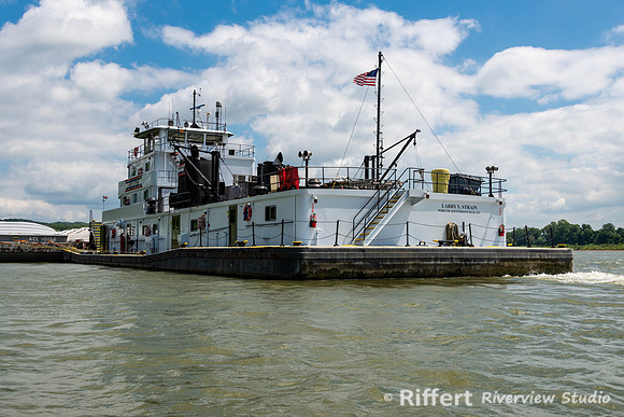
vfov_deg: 33.1
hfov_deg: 48.1
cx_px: 312
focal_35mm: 40
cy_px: 208
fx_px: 700
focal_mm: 40
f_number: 10
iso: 100
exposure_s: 1/250
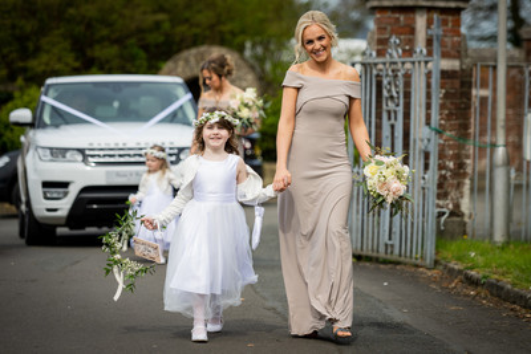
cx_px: 288
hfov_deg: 15.0
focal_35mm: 136
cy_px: 193
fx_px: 2011
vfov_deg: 10.1
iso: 160
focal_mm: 125
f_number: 2.8
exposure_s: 1/1600
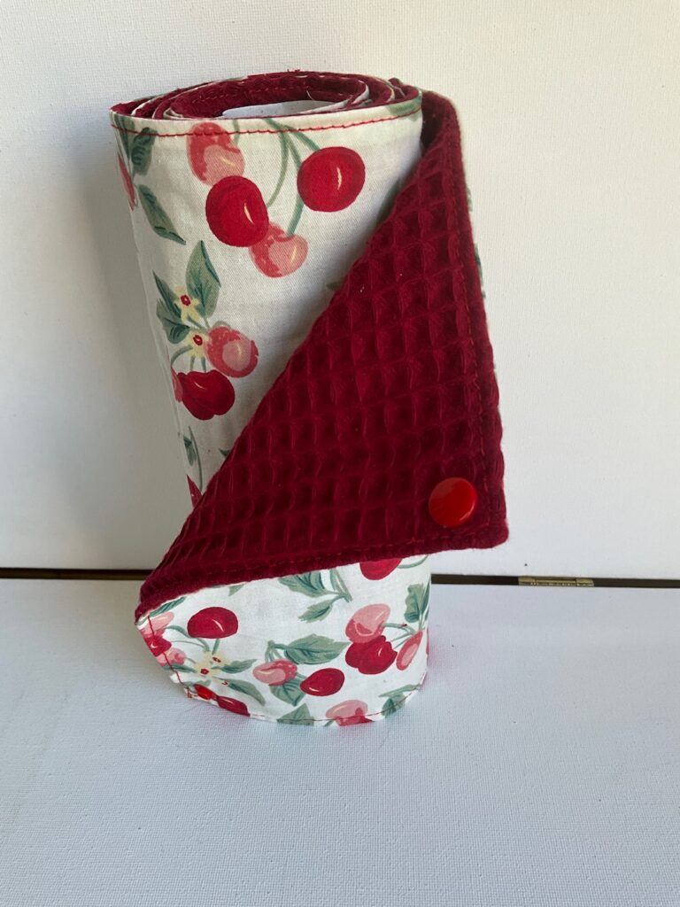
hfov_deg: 48.2
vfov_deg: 61.7
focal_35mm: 29
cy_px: 454
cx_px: 340
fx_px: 760
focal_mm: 3
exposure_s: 1/122
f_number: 1.8
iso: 25
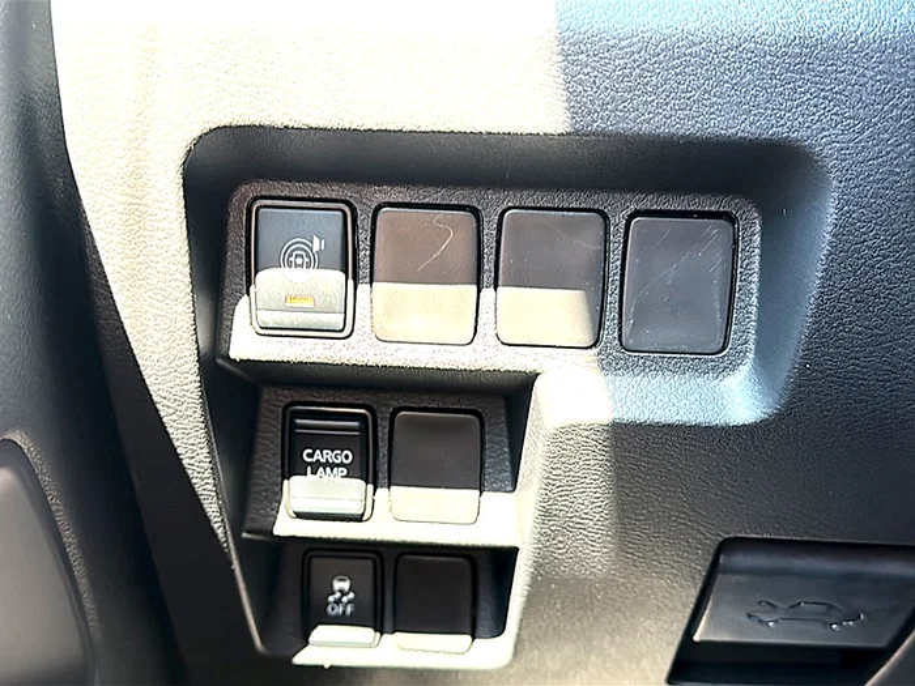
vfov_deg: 36.0
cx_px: 458
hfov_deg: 46.8
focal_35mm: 40
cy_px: 343
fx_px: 1057
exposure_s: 1/53
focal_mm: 6.86
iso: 64
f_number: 1.78
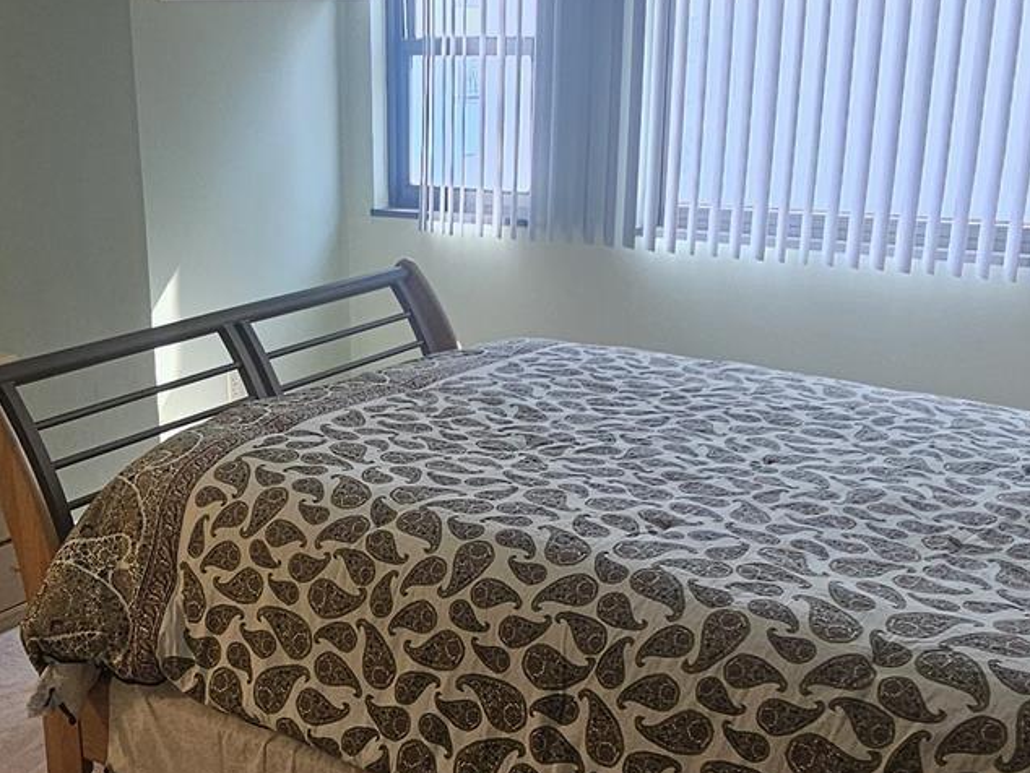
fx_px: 1220
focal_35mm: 41
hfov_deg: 45.6
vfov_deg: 35.1
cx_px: 427
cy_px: 429
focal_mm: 2.2
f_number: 2.2
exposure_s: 1/120
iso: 80
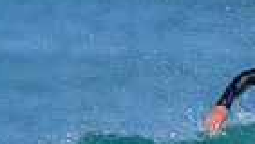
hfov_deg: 0.5
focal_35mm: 4695
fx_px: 31812
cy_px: 248
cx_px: 293
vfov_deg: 0.3
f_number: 6.3
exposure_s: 1/2000
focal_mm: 800
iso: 250
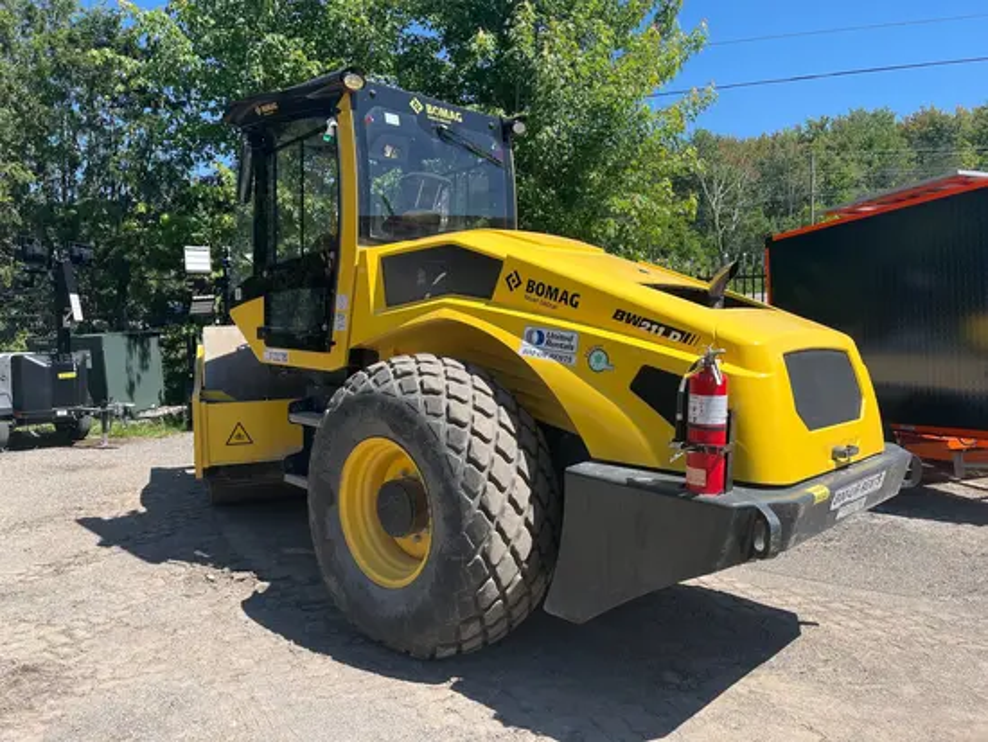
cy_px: 371
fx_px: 742
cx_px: 494
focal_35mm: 26
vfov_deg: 53.1
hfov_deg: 67.3
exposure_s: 1/2137
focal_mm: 5.1
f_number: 1.6
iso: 50
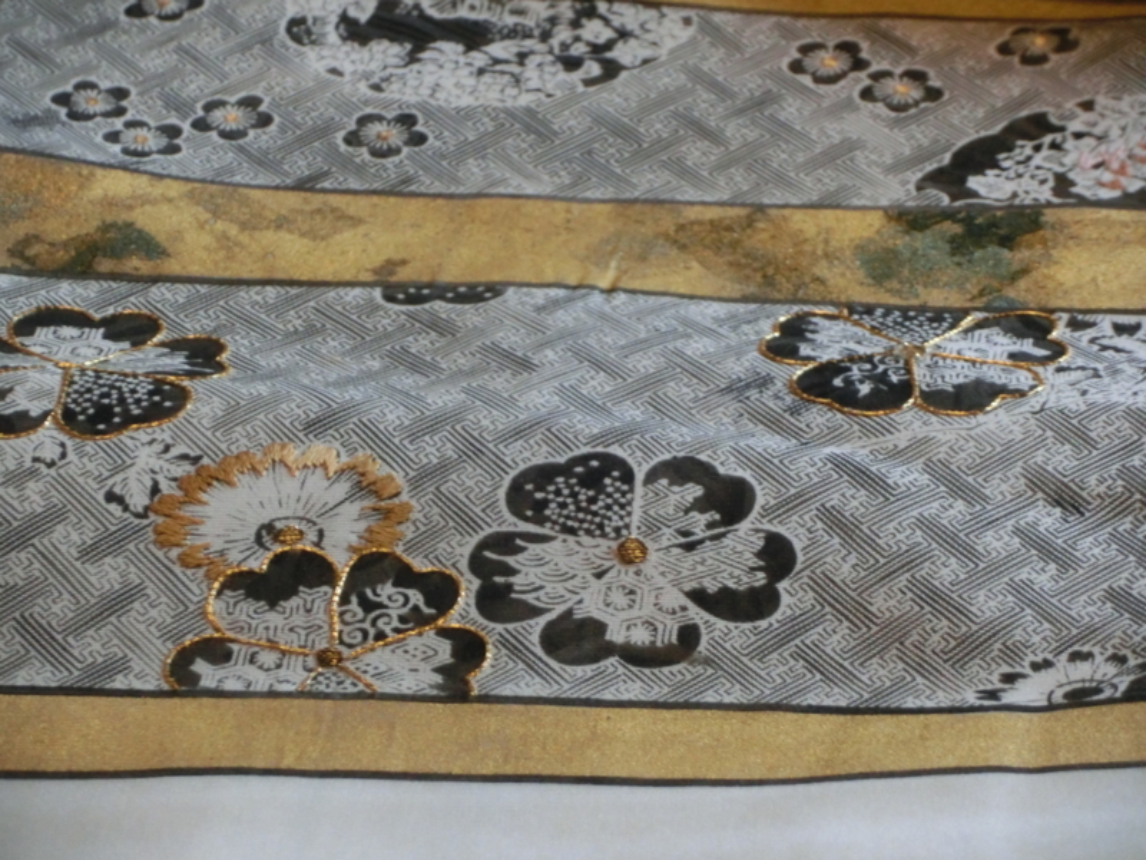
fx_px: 5496
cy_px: 430
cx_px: 573
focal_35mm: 166
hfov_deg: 11.9
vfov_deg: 8.9
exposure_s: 1/50
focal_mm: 29.39
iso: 800
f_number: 5.8
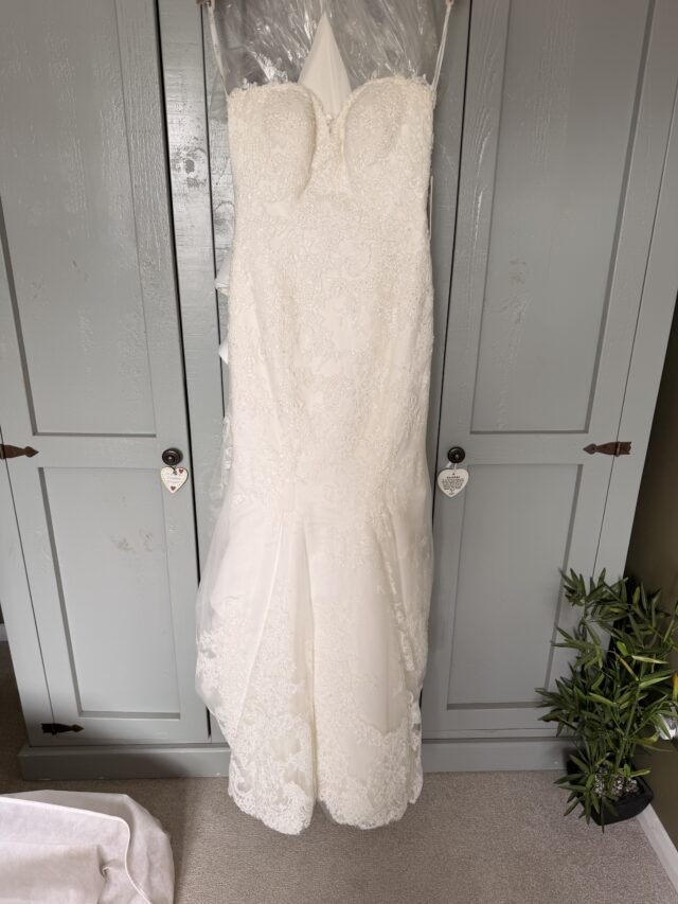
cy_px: 452
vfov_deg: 71.6
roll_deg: -1.8
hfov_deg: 56.8
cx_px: 339
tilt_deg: -19.2
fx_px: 627
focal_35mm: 24
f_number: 1.78
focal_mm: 6.76
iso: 50
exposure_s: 1/124
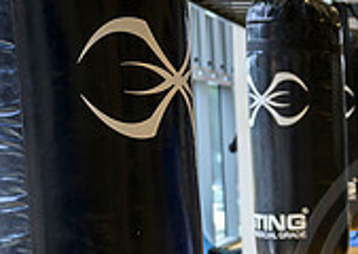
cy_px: 311
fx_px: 1228
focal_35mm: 121
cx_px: 534
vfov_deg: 11.6
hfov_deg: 15.3
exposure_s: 1/400
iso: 640
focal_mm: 32.5
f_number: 2.8
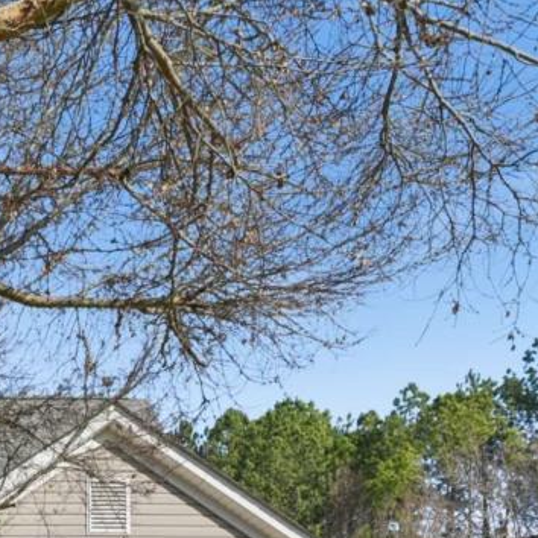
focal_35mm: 46
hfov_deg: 31.1
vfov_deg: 33.3
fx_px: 809
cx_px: -103
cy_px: 555
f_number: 8
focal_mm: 16
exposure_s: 1/400
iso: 100
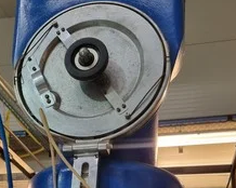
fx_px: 391
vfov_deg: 24.6
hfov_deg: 33.5
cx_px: 96
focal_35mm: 56
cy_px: 224
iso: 200
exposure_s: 1/50
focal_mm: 5.4
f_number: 1.8
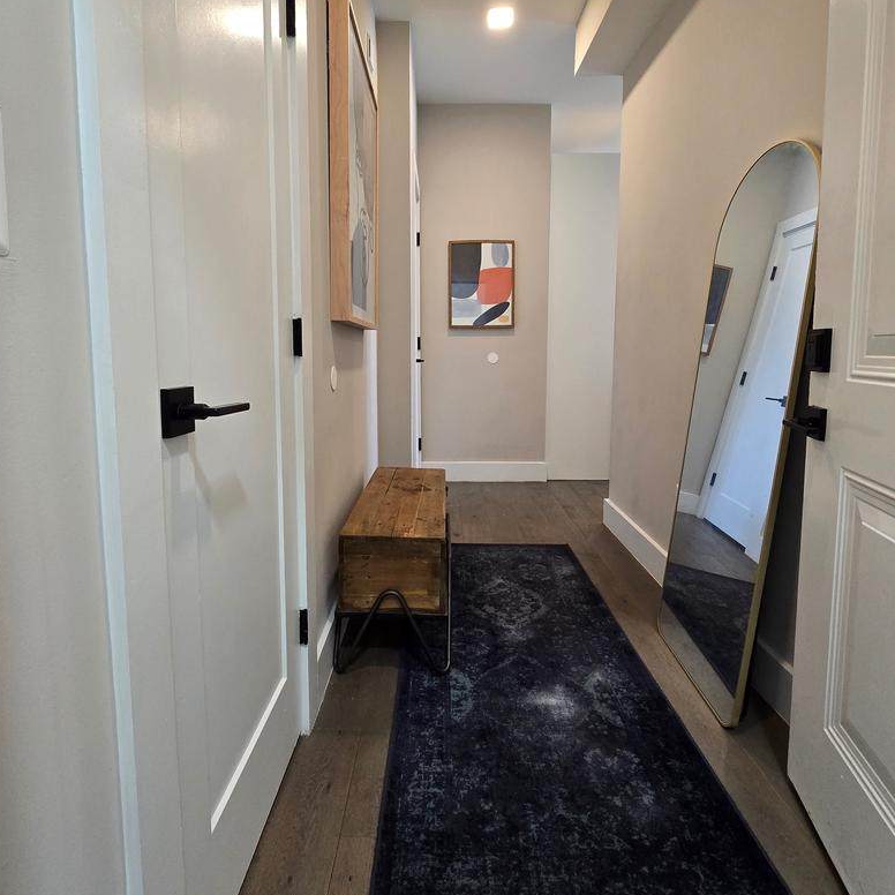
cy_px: 391
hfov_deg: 87.4
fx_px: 468
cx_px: 431
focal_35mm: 16
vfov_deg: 87.0
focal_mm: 2.2
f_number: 2.2
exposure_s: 1/60
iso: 320
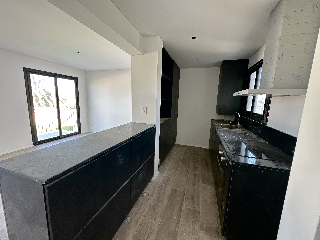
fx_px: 129
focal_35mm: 14
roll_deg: -1.2
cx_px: 160
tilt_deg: -8.3
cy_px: 120
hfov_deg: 102.1
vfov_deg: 85.7
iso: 125
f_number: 2.2
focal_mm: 2.22
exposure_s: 1/99
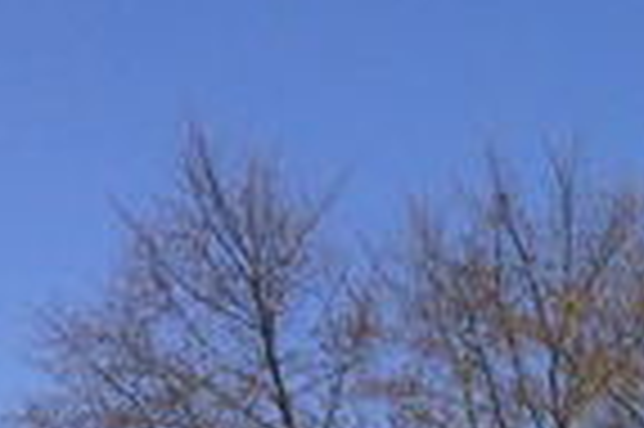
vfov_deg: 9.5
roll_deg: -0.5
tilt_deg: +3.5
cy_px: 842
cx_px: 1112
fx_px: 2412
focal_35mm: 135
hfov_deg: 13.8
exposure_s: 1/2564
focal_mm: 4.15
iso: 32
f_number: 2.2
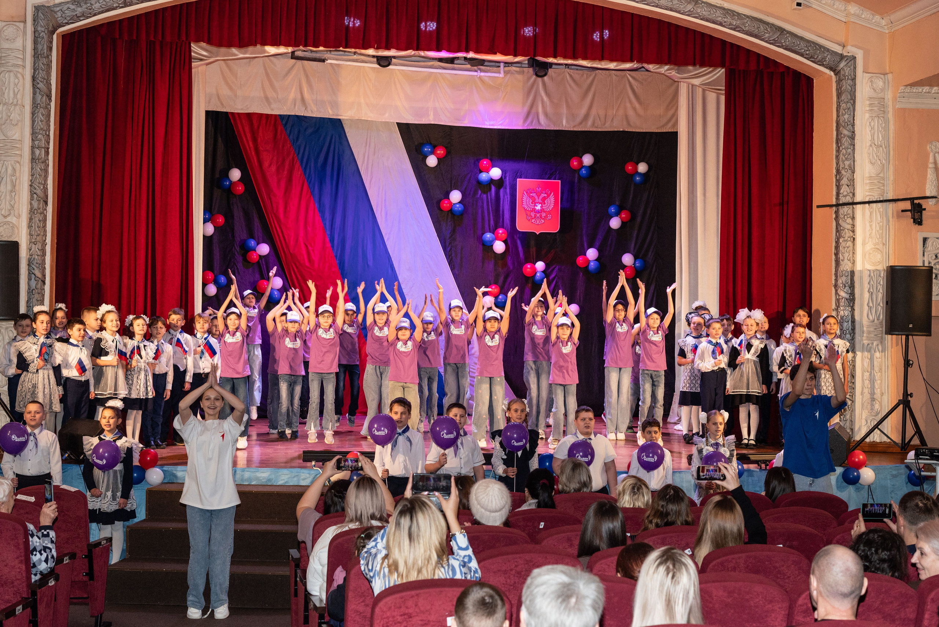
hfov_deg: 39.6
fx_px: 1305
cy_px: 314
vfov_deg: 27.0
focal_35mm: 50
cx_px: 470
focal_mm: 50
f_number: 6.3
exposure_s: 1/200
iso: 800
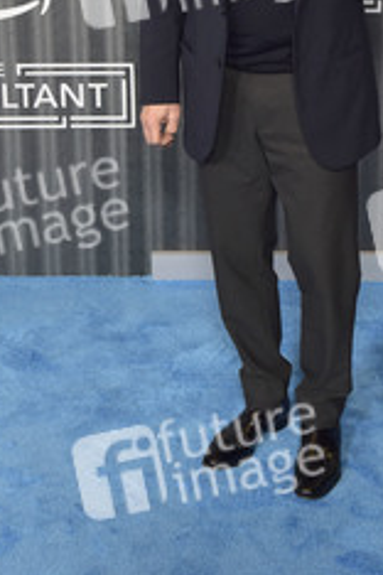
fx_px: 1037
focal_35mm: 65
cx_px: 271
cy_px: 93
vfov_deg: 30.0
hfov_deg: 20.8
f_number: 6.3
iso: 2500
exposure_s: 1/250
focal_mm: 38
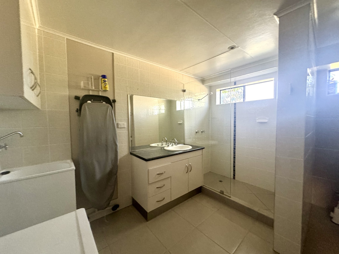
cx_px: 170
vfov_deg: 85.7
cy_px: 127
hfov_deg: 102.1
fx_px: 137
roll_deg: -1.9
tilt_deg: -2.3
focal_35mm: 14
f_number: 2.2
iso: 320
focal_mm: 2.22
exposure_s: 1/60
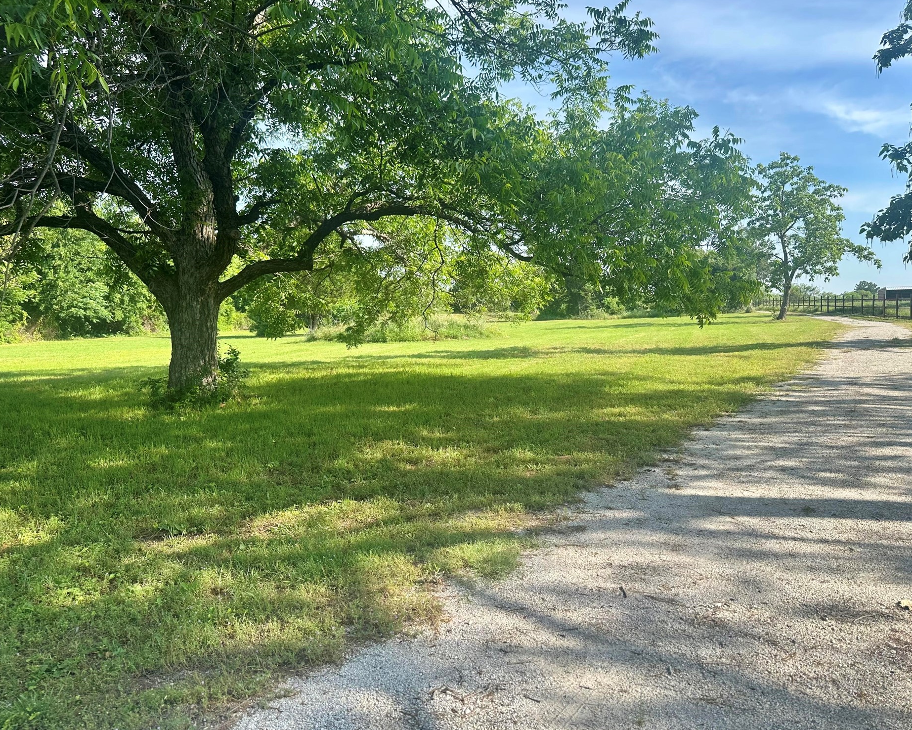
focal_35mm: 26
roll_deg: +0.8
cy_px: 352
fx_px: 702
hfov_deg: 66.0
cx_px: 468
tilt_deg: -2.9
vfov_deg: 54.9
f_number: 1.78
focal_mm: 6.86
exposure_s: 1/1664
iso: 80
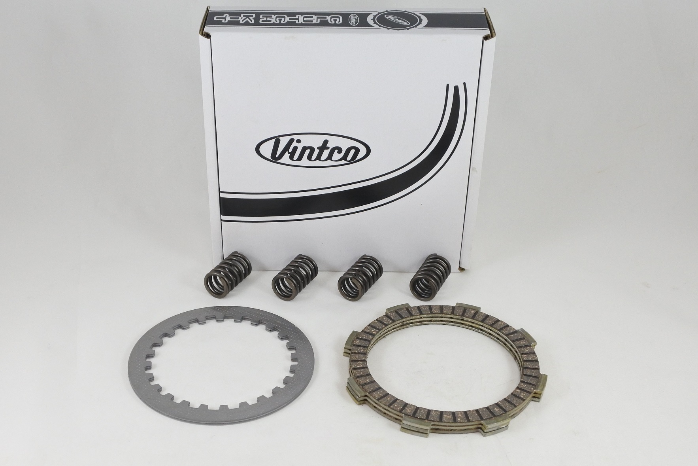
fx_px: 756
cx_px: 349
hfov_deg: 49.5
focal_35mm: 39
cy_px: 233
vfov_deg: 34.2
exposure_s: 1/125
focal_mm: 14.7
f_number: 4.2
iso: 500
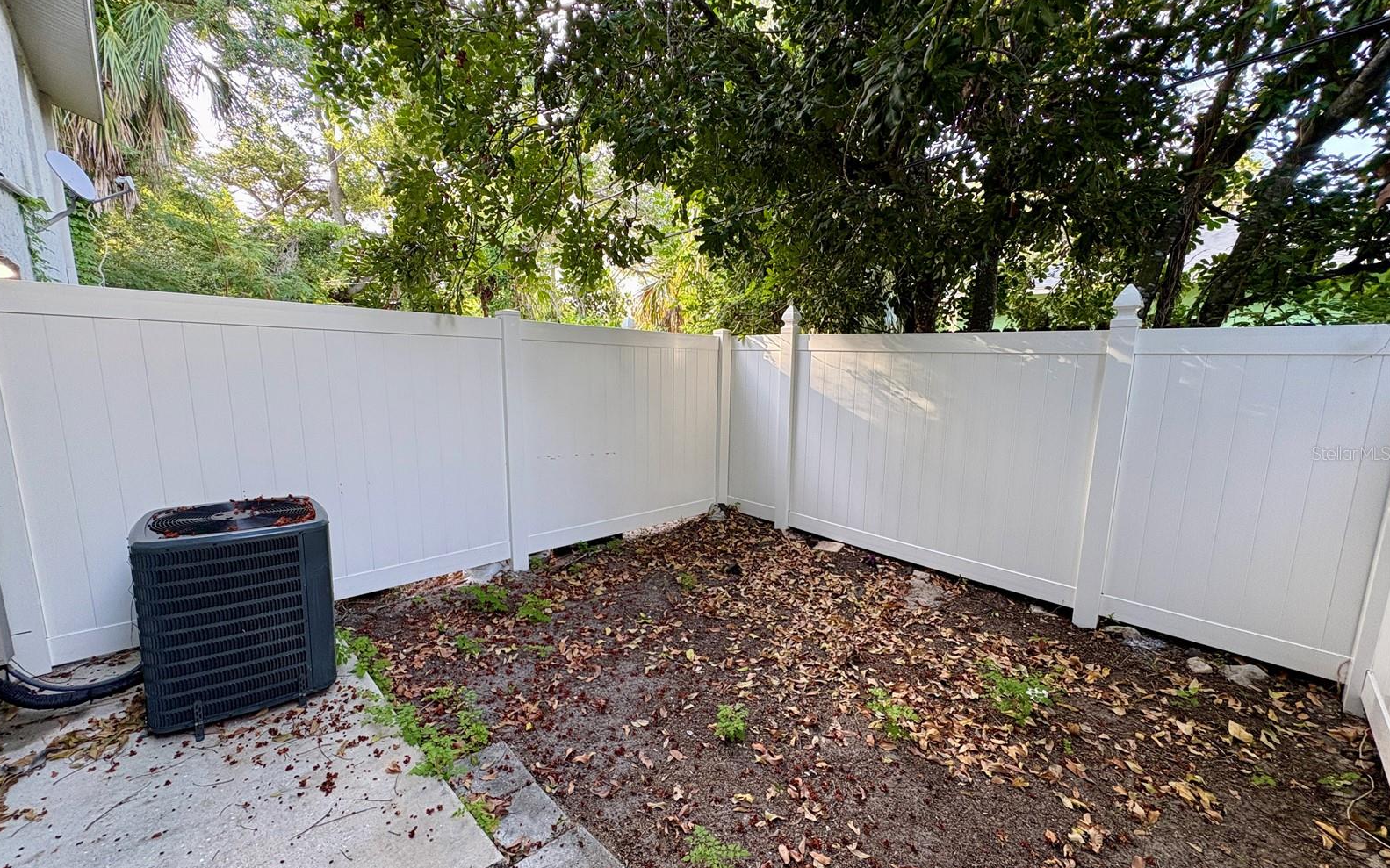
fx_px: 568
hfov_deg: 101.5
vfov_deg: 74.7
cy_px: 453
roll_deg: +0.2
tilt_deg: -9.0
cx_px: 692
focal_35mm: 15
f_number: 2.2
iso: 100
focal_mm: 2.22
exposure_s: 1/99
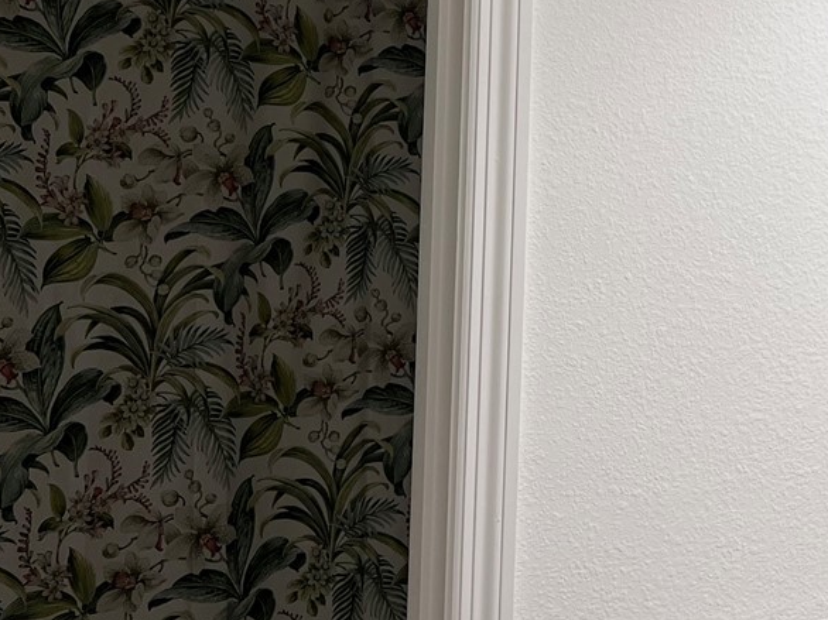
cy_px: 117
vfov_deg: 20.5
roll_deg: -0.8
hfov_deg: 25.3
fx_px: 1698
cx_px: 933
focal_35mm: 71
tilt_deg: +1.5
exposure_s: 1/120
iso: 64
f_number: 1.5
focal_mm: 5.7
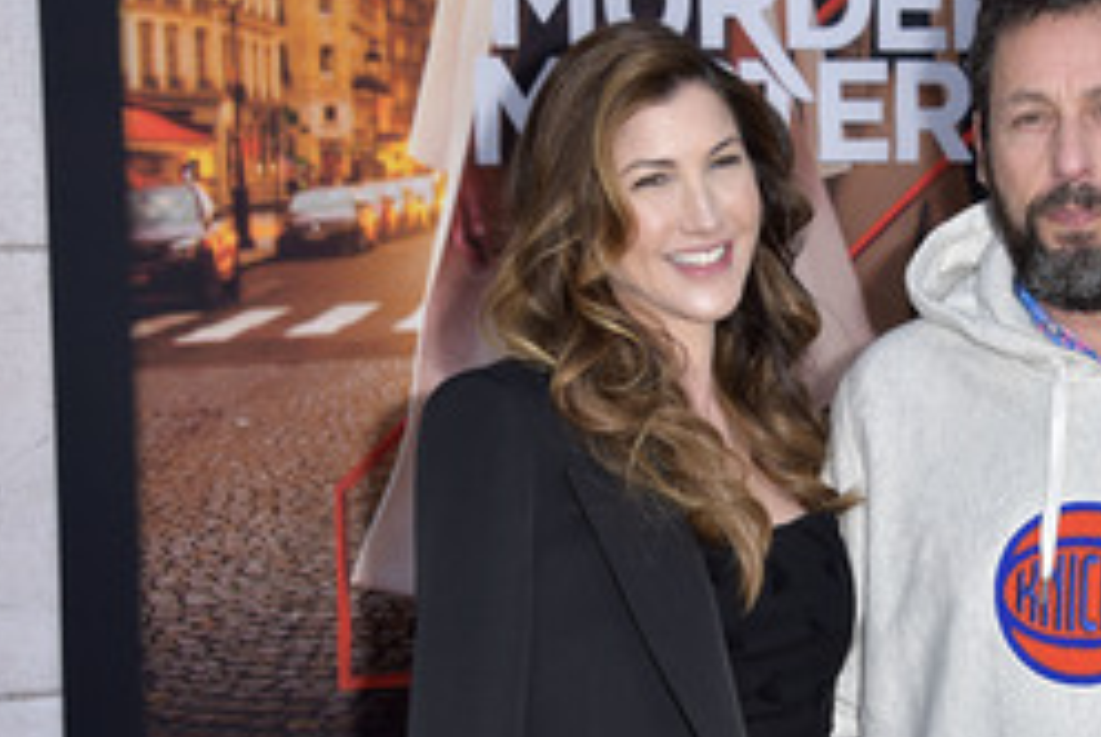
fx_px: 2664
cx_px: 857
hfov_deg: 23.1
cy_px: 551
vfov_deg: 15.7
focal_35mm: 87
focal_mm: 48
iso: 320
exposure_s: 1/250
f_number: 6.3
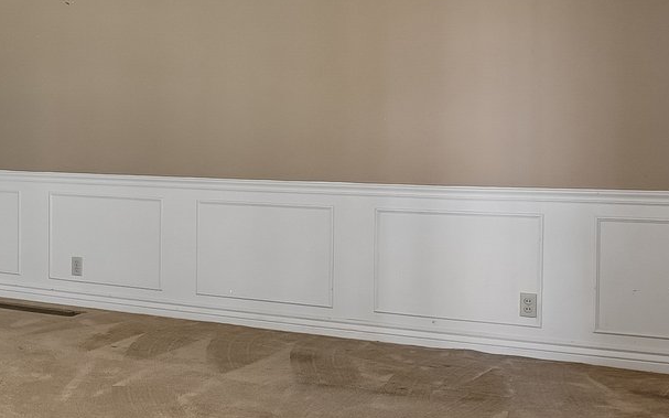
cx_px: -134
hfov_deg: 31.1
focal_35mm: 55
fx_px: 1003
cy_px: 123
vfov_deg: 23.4
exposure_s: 1/5
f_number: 8
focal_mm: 16
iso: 400
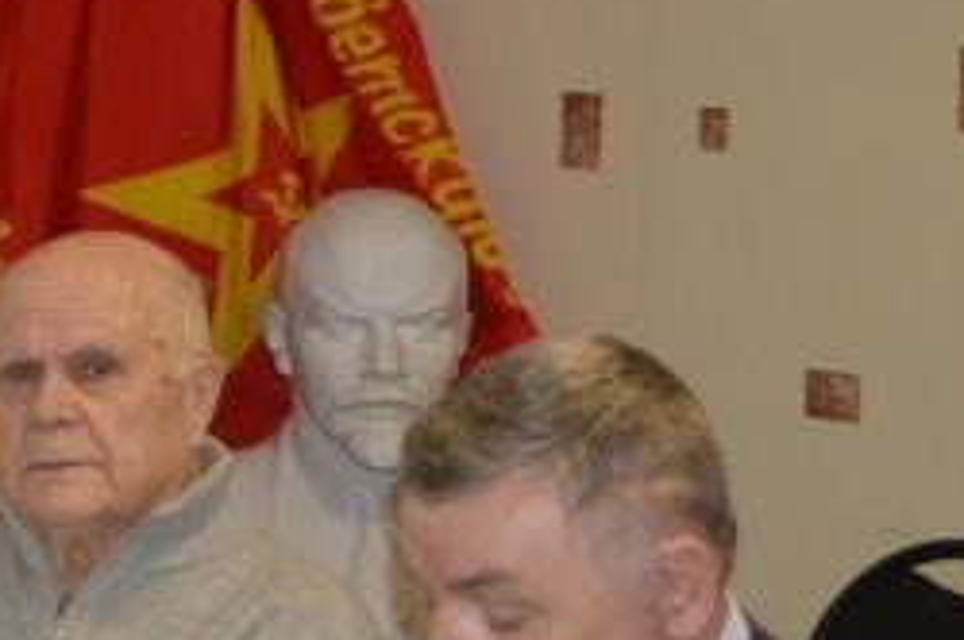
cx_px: -405
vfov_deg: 10.1
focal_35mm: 135
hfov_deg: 14.4
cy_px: 237
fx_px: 3610
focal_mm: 22
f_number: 3.8
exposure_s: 1/60
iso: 720
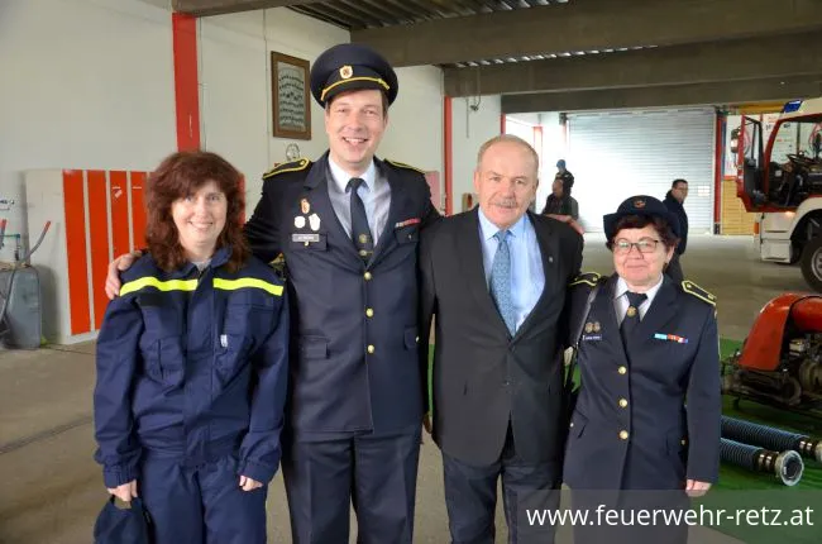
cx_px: 411
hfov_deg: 57.3
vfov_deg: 39.8
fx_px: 752
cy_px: 272
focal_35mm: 33
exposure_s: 1/40
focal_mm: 22
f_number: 3.8
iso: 800
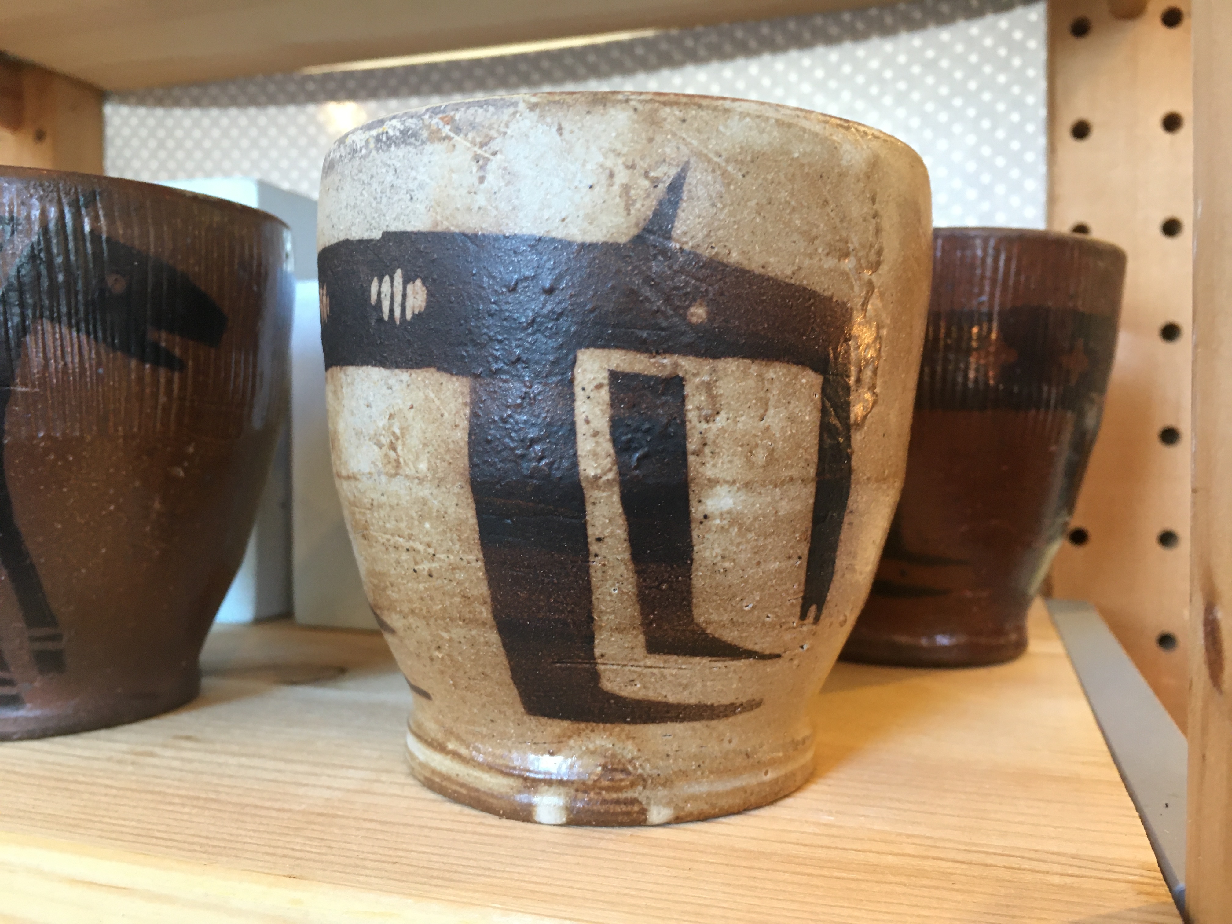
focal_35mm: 29
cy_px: 462
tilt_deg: -1.2
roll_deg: -1.0
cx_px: 616
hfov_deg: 61.7
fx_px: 1032
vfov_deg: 48.2
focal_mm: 4.15
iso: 100
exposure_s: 1/30
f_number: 2.2
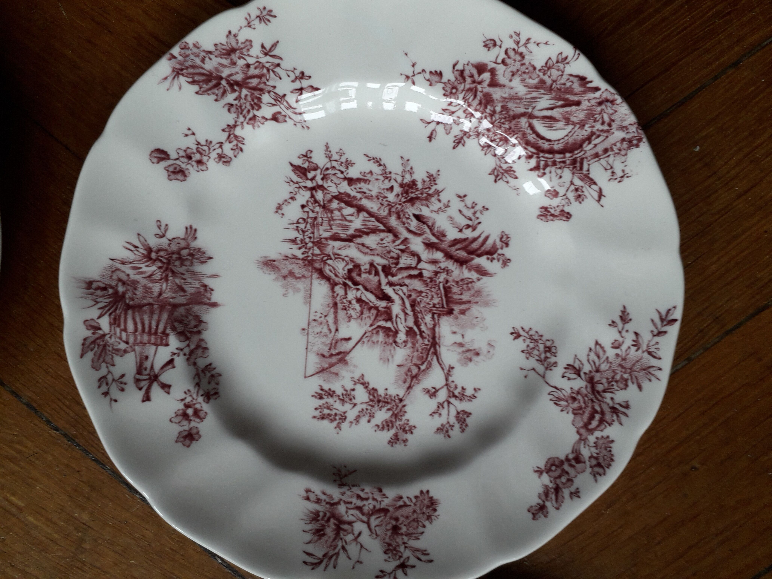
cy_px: 290
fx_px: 602
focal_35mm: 27
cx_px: 386
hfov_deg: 65.3
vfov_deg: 51.4
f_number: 1.9
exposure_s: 1/50
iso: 40
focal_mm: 3.6
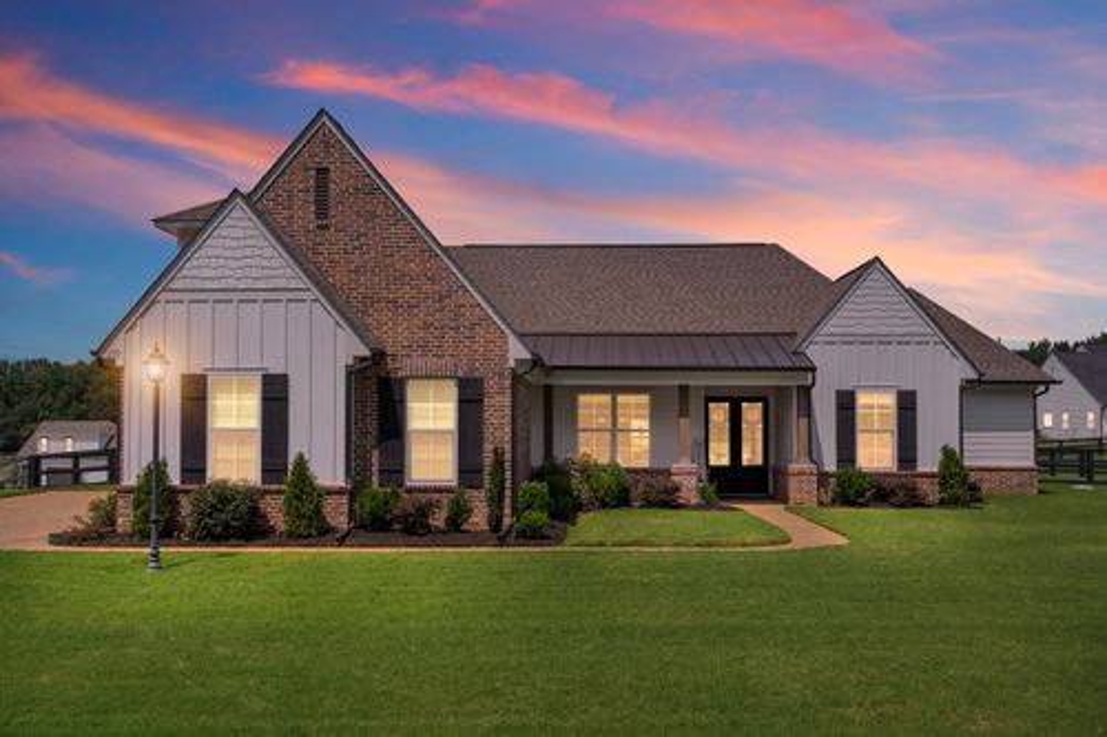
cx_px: 554
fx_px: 922
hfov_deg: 61.9
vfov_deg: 43.6
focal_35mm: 30
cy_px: 368
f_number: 9.5
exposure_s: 1/4000
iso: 1000
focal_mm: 30
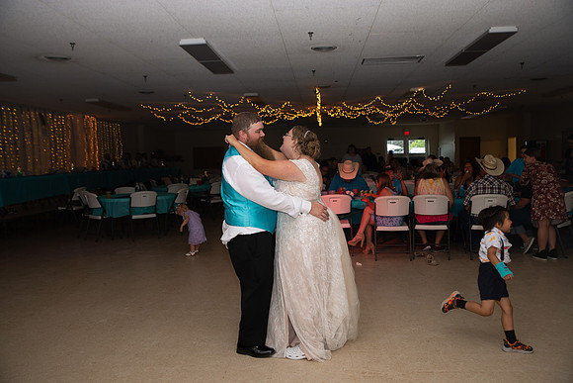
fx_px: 509
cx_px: 286
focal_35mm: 32
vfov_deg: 41.1
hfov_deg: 58.7
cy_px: 192
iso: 800
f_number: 3.5
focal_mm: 32
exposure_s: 1/125
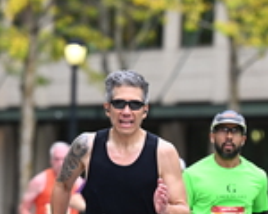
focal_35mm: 464
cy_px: 158
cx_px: 166
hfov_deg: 4.2
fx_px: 3680
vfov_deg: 3.3
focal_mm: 135
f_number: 2.8
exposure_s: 1/2000
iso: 640
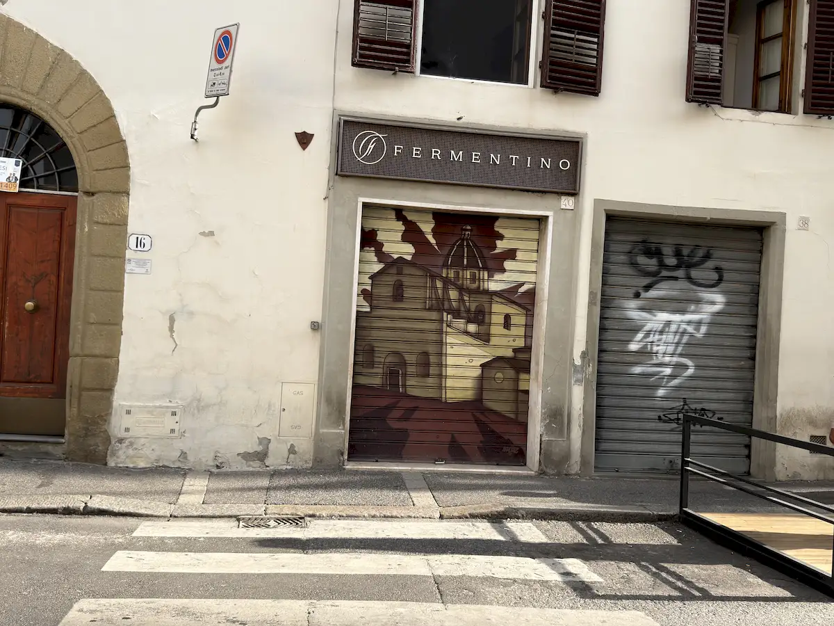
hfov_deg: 52.6
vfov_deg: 40.7
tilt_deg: +2.8
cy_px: 313
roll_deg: -3.0
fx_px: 843
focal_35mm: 35
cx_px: 417
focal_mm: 6.76
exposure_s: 1/1309
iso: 64
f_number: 1.78
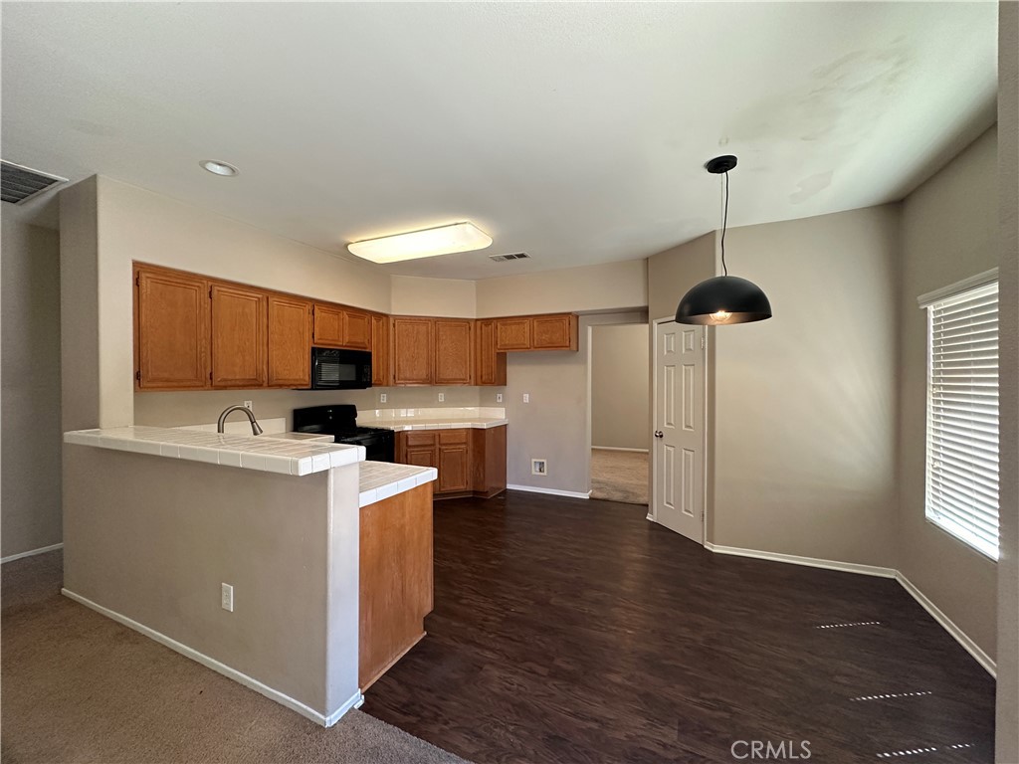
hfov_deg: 102.1
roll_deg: +0.0
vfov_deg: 85.7
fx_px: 412
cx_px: 510
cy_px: 382
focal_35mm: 14
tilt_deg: +0.7
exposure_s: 1/120
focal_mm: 2.22
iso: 250
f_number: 2.2
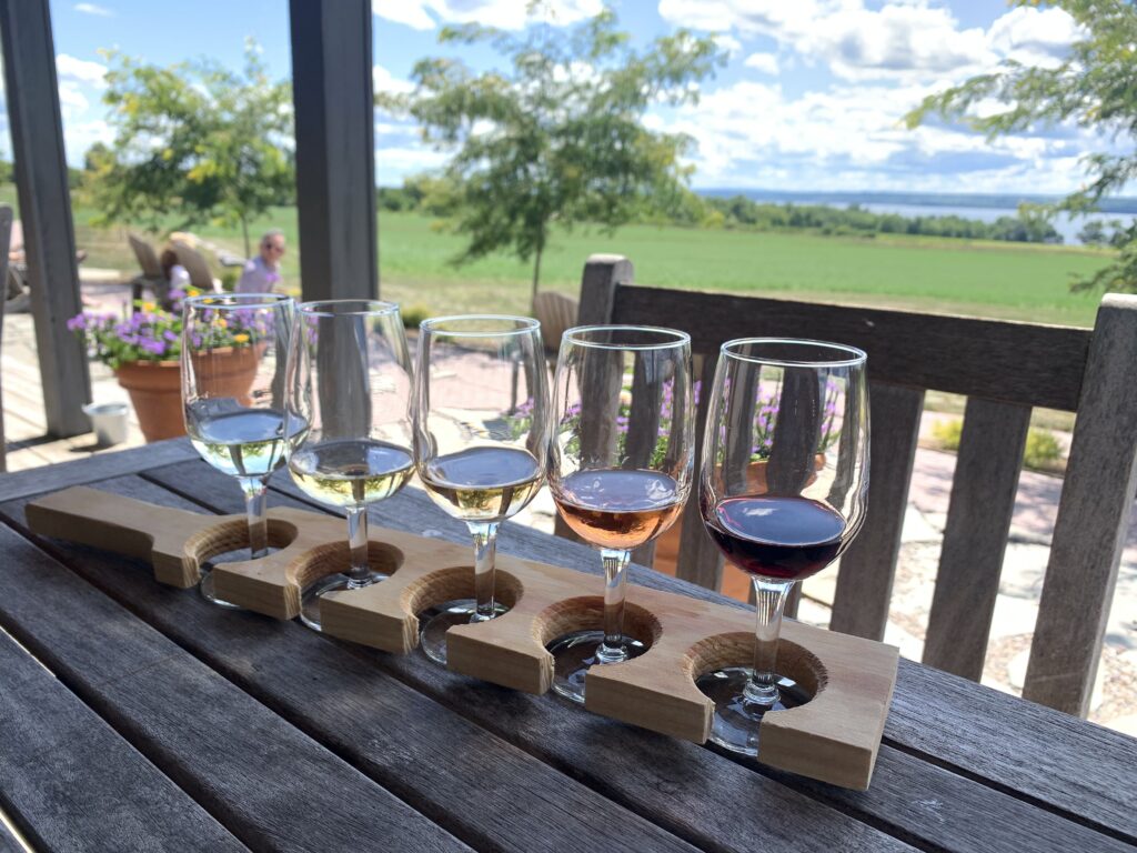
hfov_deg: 67.3
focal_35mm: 26
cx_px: 568
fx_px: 854
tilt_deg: -15.5
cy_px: 426
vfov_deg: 53.1
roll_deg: -1.5
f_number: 1.8
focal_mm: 4.25
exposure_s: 1/749
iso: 25
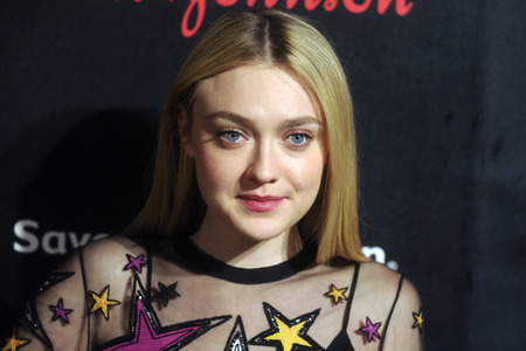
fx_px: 1695
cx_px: 263
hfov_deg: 17.6
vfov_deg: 11.8
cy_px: 176
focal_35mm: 116
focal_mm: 116
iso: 1600
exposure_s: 1/320
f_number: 4
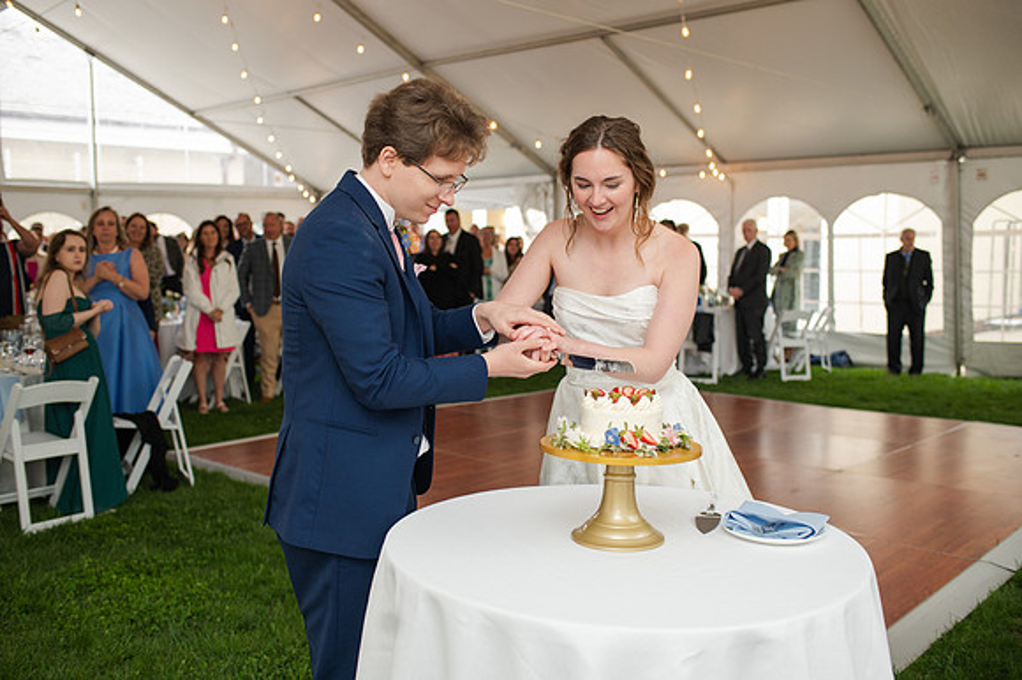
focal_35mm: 35
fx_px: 993
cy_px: 340
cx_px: 511
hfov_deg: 54.5
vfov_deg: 37.8
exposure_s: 1/200
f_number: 3.2
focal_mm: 35
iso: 800
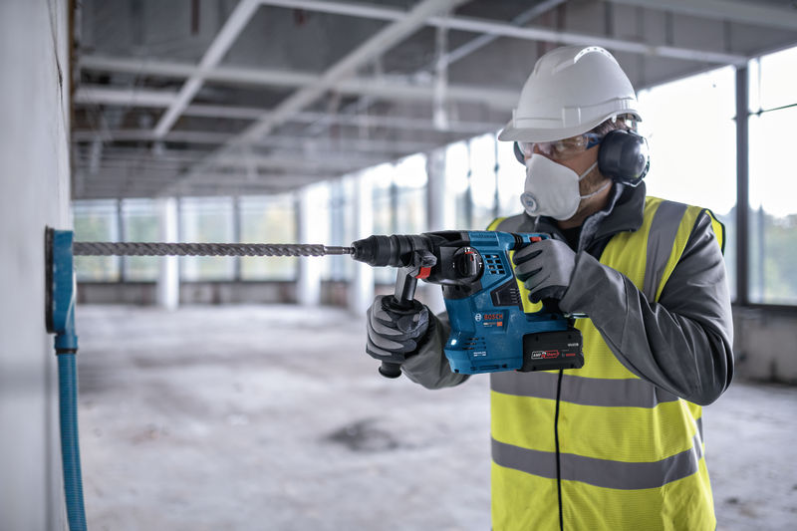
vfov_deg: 37.8
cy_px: 266
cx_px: 398
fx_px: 775
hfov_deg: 54.4
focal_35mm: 35
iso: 200
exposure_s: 1/320
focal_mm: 35
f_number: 1.8
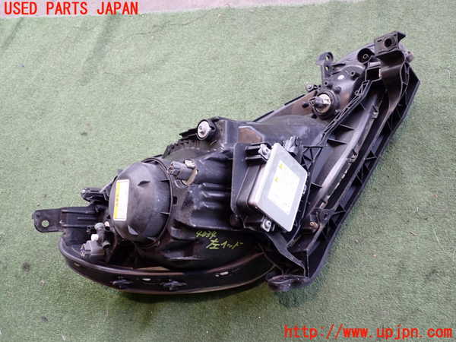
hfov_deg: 60.0
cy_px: 171
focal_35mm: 30
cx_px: 228
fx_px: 395
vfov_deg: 46.8
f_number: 2.3
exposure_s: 1/40
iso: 200
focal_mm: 5.4
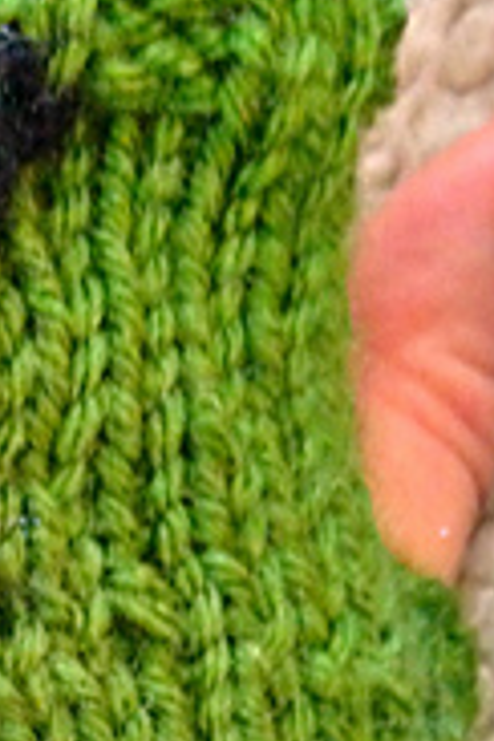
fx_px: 1935
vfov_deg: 21.1
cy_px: 696
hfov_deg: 13.7
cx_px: -249
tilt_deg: -72.3
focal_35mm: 94
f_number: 2.4
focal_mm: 4.12
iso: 400
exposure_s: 1/15
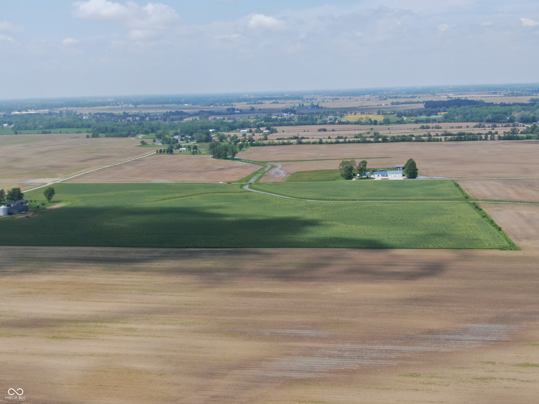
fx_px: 747
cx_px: 270
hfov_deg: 39.7
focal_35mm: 48
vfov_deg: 30.3
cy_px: 202
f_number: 3.8
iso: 100
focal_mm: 8.6
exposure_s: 1/800
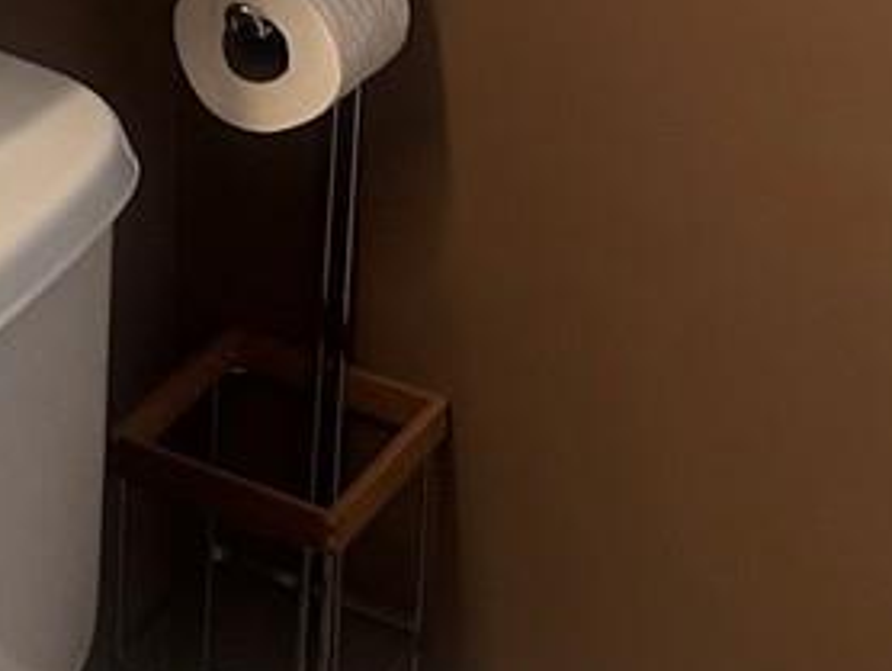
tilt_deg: -14.6
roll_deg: +0.5
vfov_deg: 10.0
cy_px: -652
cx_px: -343
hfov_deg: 13.6
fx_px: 3559
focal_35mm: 138
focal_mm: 6.86
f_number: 1.78
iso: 160
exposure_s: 1/120
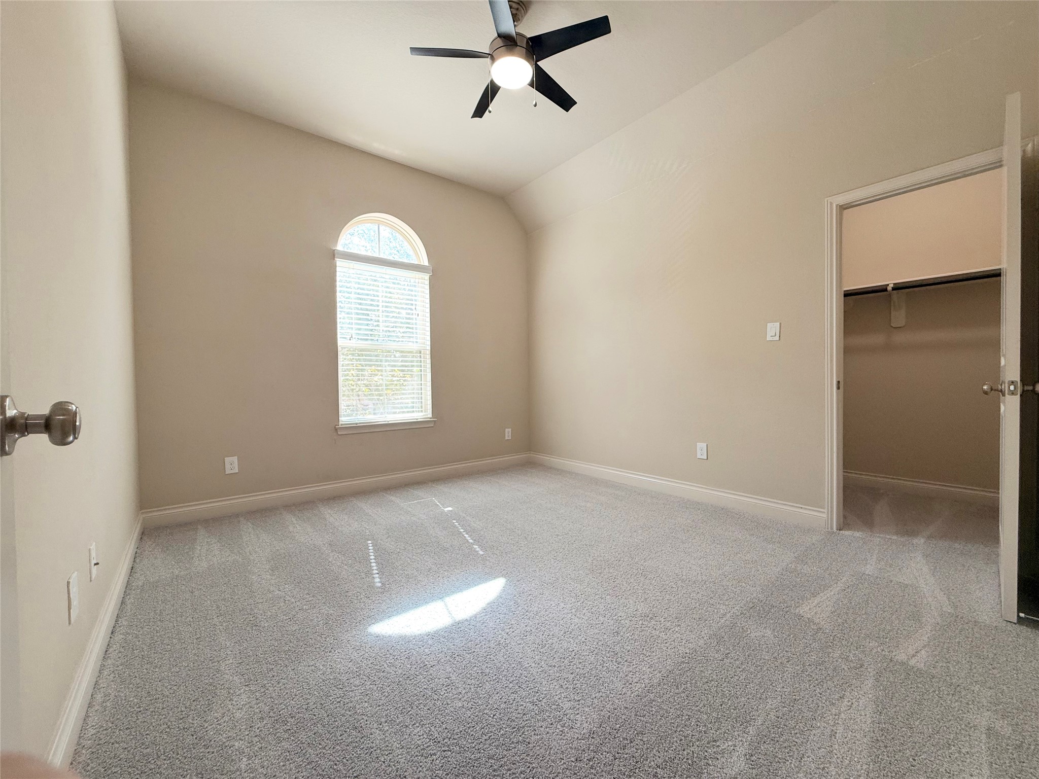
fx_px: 420
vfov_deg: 85.7
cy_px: 390
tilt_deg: -1.3
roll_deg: +0.4
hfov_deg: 102.1
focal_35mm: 14
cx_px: 520
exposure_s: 1/120
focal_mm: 2.22
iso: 100
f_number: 2.2
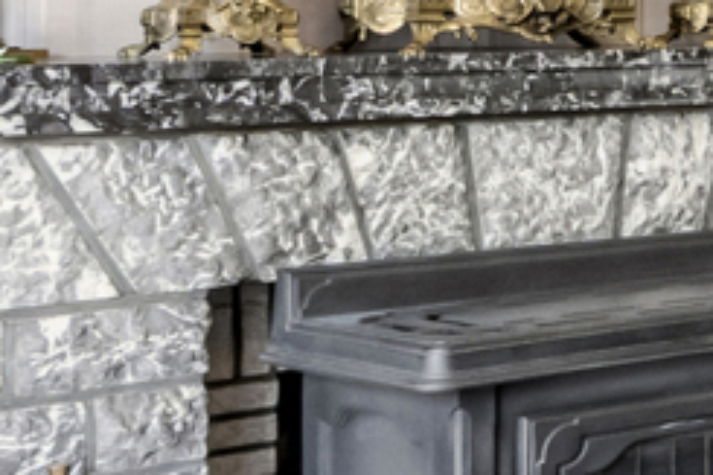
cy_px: 87
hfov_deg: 13.9
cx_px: 1711
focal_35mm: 103
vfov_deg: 13.2
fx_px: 2039
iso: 250
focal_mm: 14
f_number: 11
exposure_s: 1/25
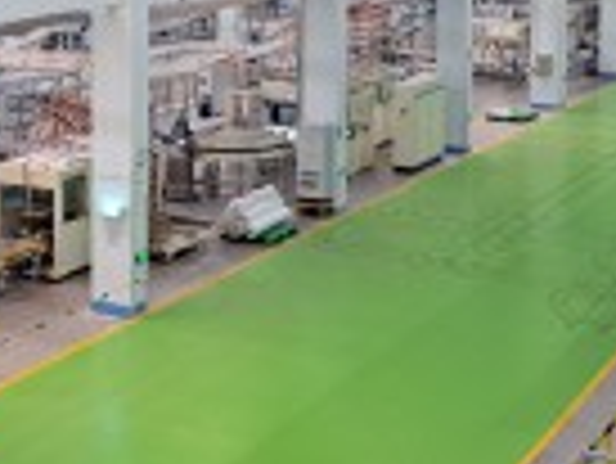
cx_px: 225
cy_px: 5
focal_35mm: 79
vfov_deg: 18.2
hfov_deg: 24.6
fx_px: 1407
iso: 200
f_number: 1.8
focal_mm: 5.23
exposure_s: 1/50
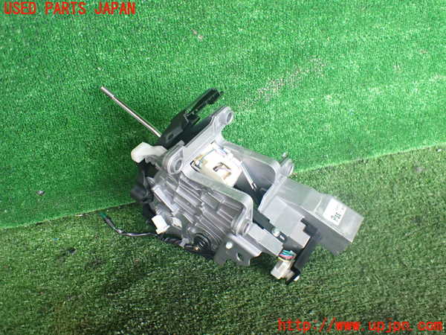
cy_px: 168
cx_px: 223
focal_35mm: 30
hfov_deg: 60.0
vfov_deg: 46.8
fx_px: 387
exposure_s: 1/125
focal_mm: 5.4
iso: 500
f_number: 2.3
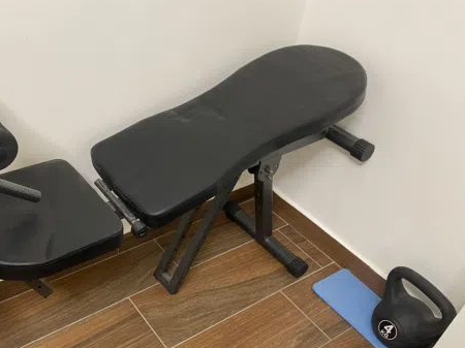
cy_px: 201
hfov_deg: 49.1
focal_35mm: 37
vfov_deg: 38.5
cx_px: 147
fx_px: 497
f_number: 1.8
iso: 160
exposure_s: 1/60
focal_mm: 4.25
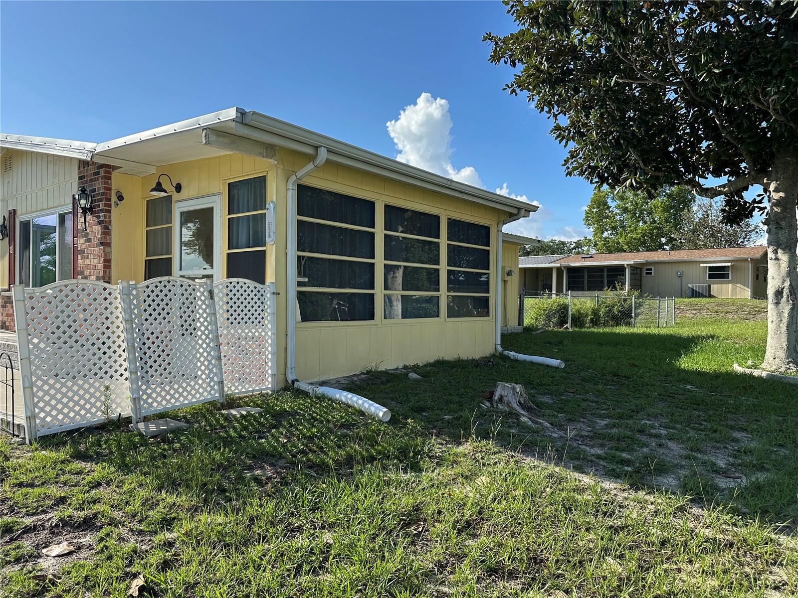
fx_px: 553
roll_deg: +0.3
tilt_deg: +0.4
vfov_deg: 56.8
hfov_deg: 71.6
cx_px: 399
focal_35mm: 24
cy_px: 299
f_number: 1.78
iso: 80
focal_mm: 6.86
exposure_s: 1/2809
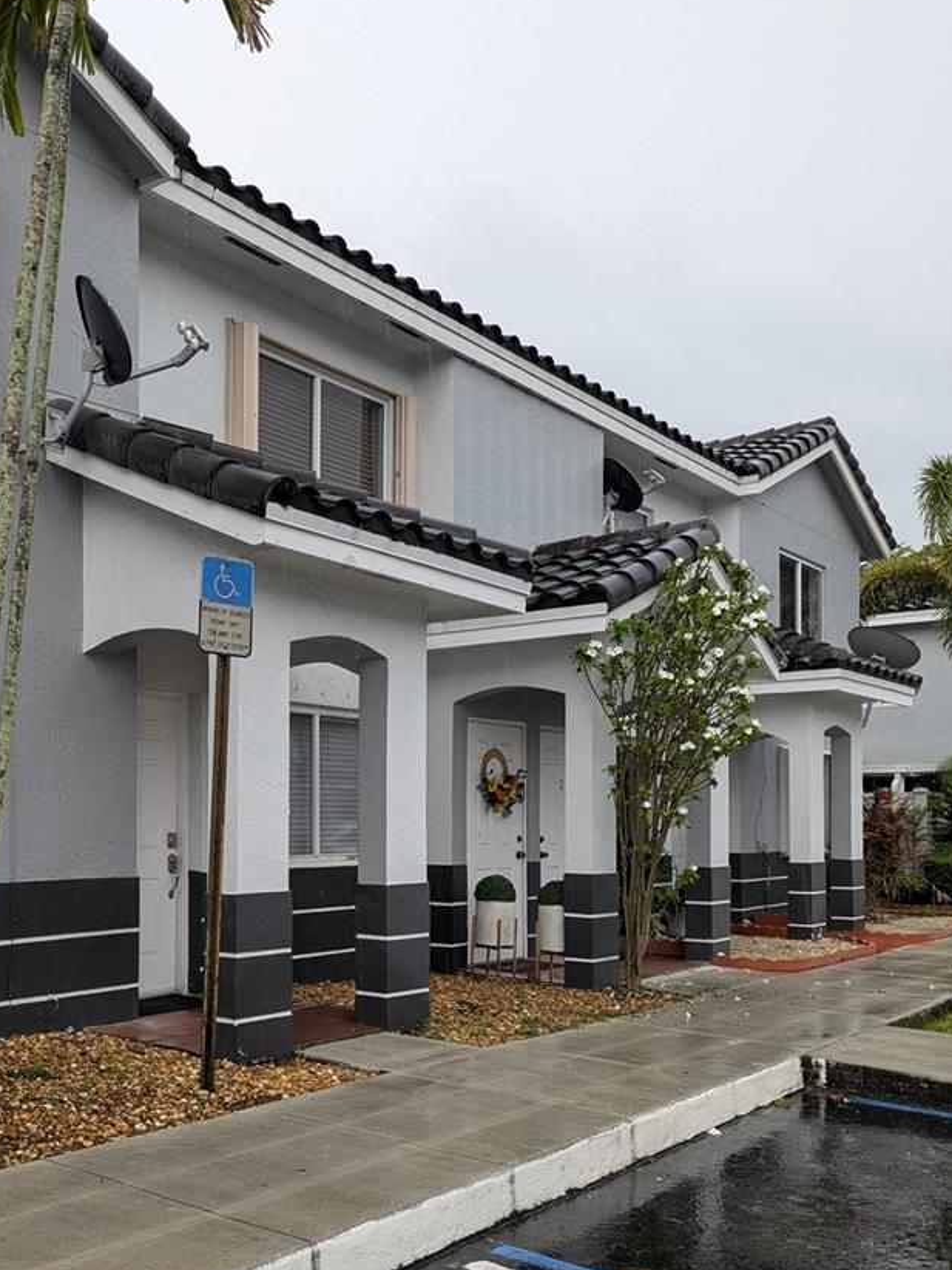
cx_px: 309
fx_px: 1284
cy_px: 804
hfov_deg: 40.1
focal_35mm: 35
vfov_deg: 52.0
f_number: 1.85
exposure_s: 1/174
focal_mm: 6.81
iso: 47
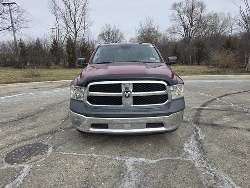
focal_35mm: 23
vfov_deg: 58.9
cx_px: 125
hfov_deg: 73.9
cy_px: 94
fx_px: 166
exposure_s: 1/726
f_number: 1.7
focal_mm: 6.3
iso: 12
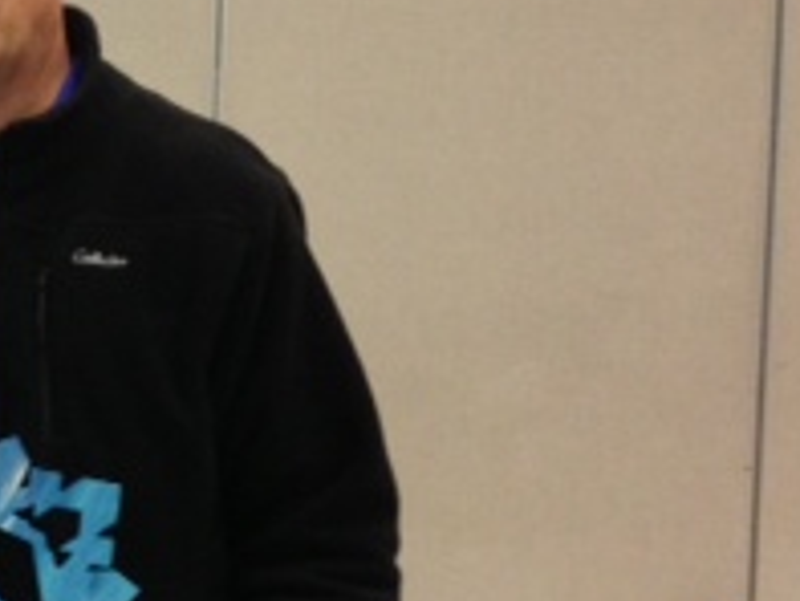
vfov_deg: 13.8
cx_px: -410
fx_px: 2474
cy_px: 455
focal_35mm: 107
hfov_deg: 16.7
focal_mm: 4.13
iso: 160
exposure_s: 1/20
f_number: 2.4
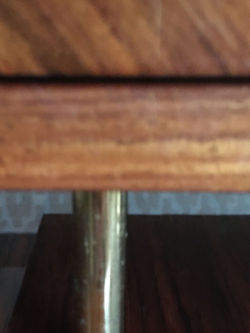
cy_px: 181
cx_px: 88
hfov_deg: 29.0
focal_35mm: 50
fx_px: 482
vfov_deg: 38.2
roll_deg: -0.1
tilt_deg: -18.1
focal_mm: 4.15
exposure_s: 1/17
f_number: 2.2
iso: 640
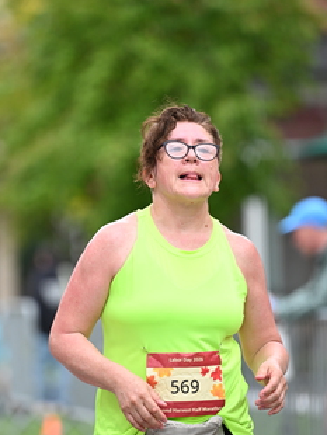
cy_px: 227
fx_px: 4075
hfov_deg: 4.6
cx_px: 123
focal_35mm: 324
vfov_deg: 6.1
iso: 640
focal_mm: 190
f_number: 2.8
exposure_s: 1/1600
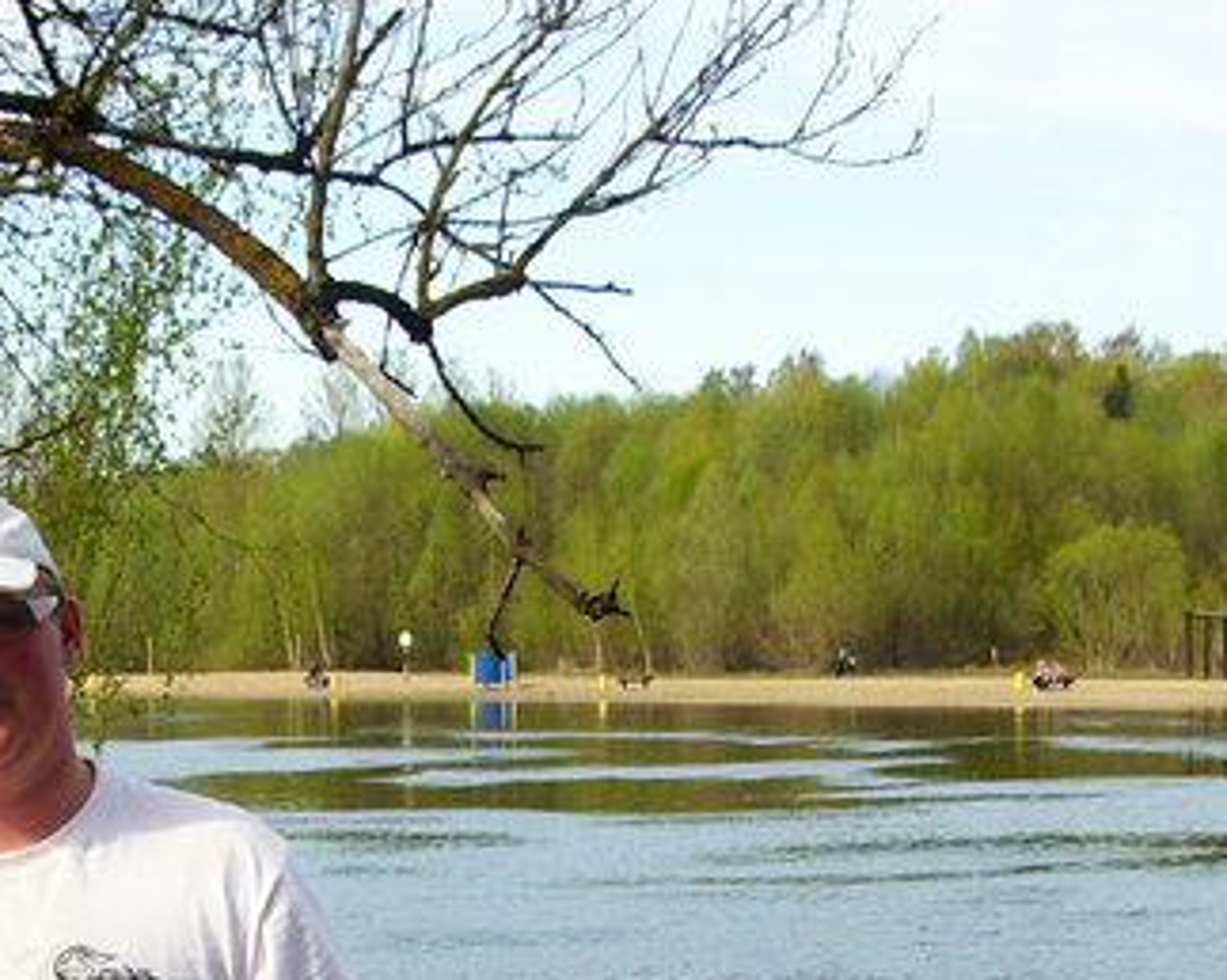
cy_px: 1105
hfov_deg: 20.5
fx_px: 3339
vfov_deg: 16.2
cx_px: 209
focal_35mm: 92
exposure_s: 1/861
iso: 50
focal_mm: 6.3
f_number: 2.9
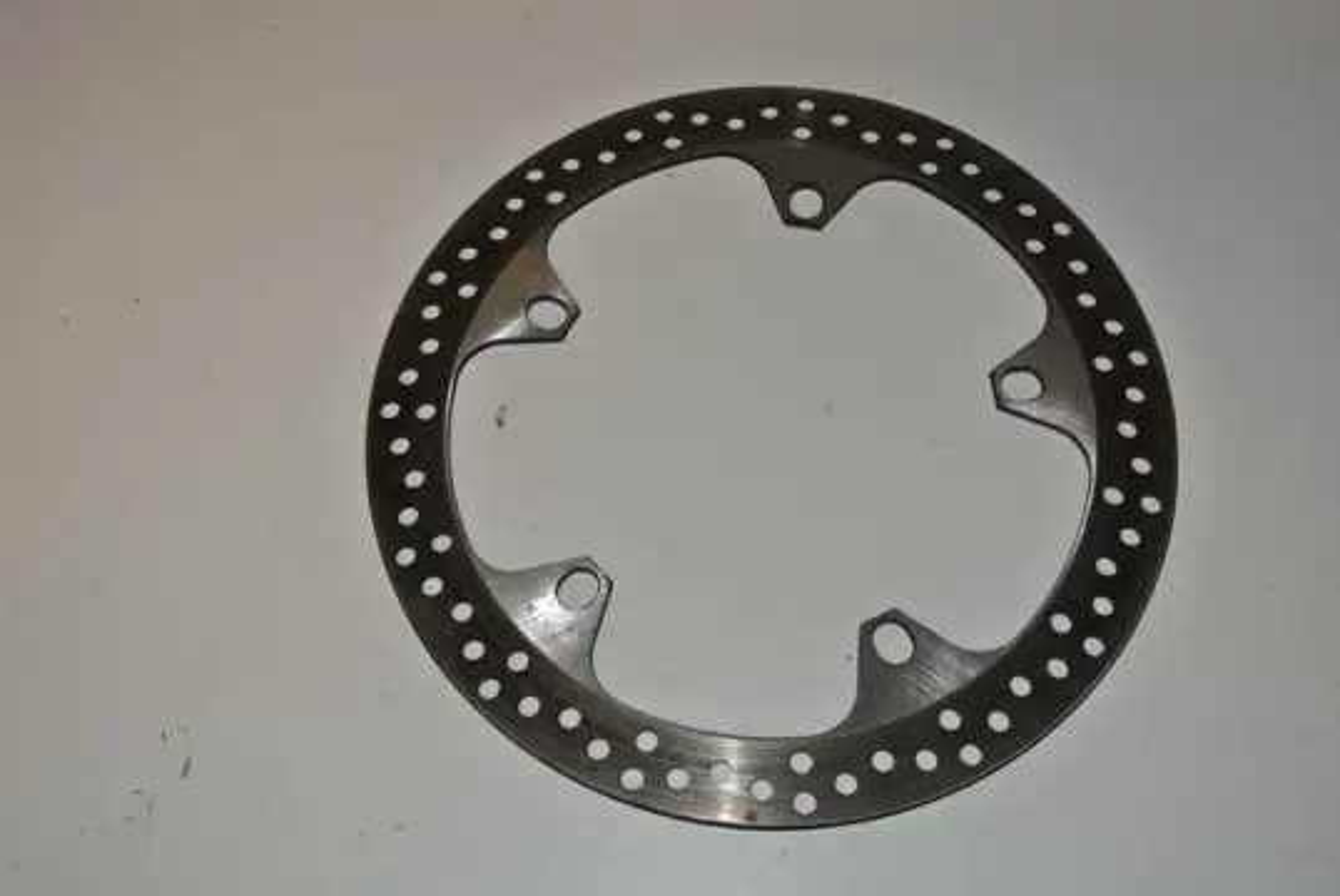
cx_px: 670
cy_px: 448
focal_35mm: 40
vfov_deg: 33.5
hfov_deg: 48.4
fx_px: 1490
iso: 200
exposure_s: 1/60
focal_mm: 15.1
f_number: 4.2
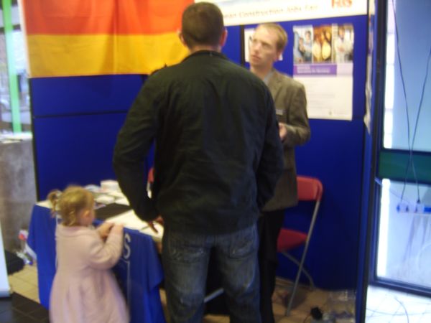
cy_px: 162
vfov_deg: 45.4
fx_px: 386
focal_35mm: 31
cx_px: 216
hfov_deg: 58.4
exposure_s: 1
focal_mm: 8.13
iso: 71
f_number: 2.7
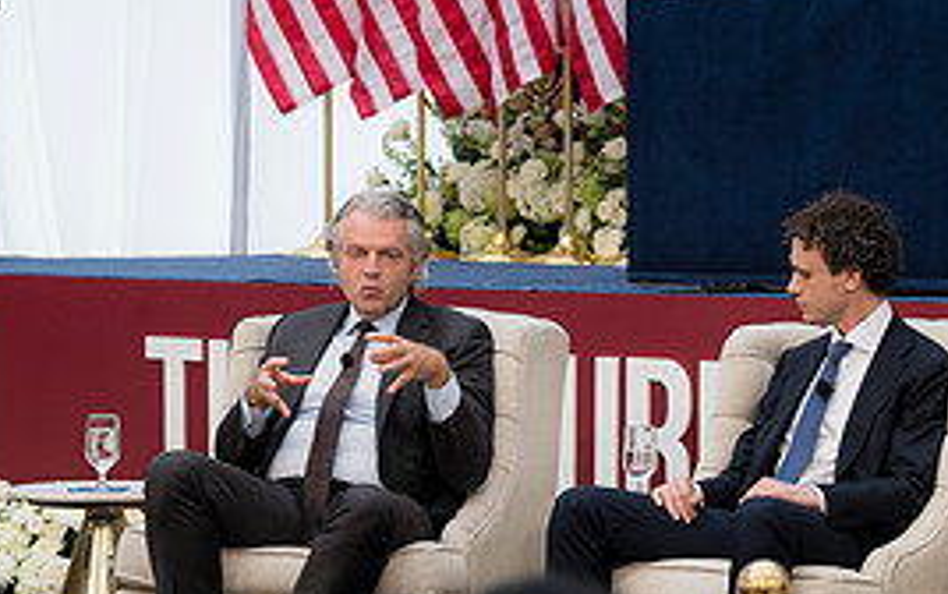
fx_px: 4499
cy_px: 309
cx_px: 700
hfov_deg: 12.0
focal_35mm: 174
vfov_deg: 7.6
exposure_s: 1/160
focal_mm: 79
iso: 200
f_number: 4
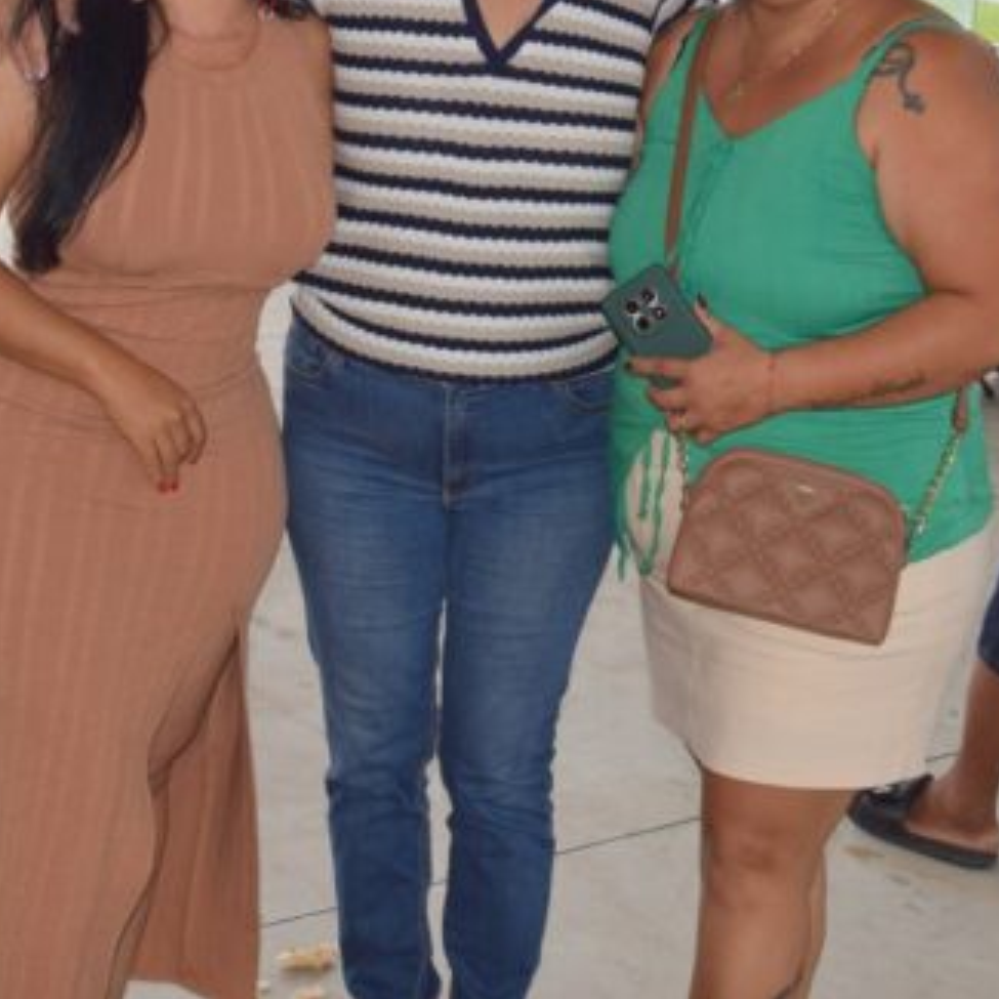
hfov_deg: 26.8
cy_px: 241
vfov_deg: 26.5
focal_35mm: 64
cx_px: 599
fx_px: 2090
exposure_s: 1/160
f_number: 6.3
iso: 100
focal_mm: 22
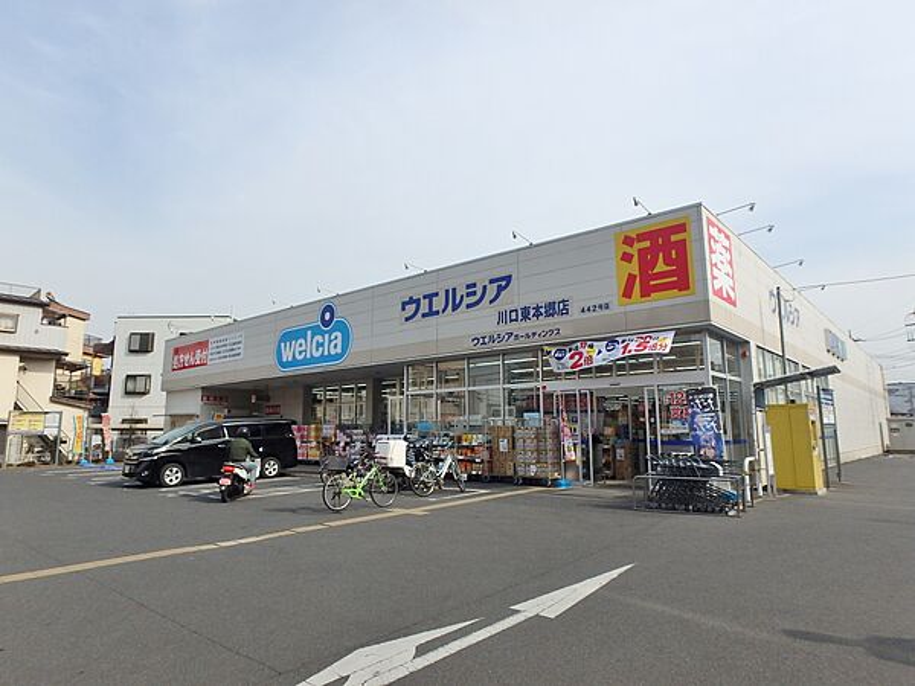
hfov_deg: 79.0
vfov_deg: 63.4
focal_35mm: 21
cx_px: 458
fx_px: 555
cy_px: 343
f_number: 6
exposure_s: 1/500
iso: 125
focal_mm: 3.7
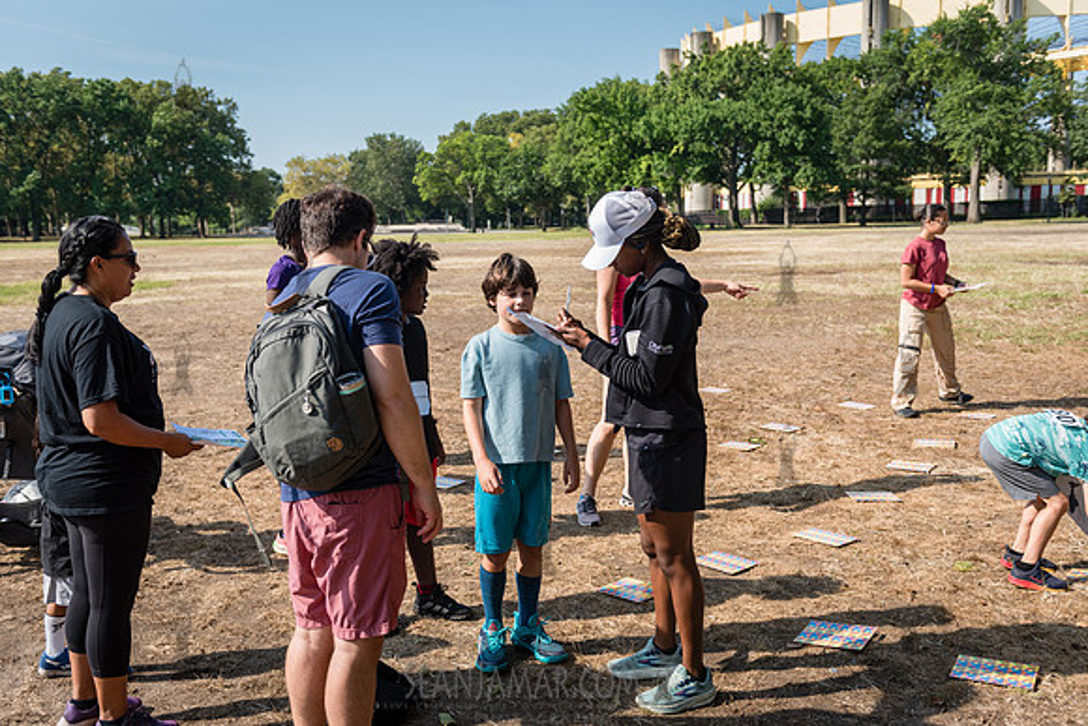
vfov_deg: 38.9
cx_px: 544
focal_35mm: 34
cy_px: 363
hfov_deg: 55.8
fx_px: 1028
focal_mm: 34
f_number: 3.5
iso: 400
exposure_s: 1/2000
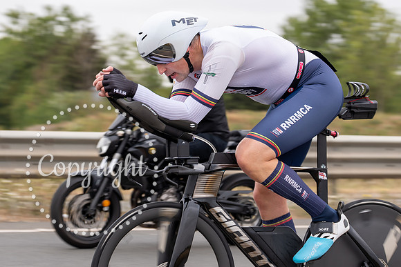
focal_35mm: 124
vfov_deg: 11.0
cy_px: 120
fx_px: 1387
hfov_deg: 16.4
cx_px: 233
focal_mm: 70
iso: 100
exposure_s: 1/250
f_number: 4.5
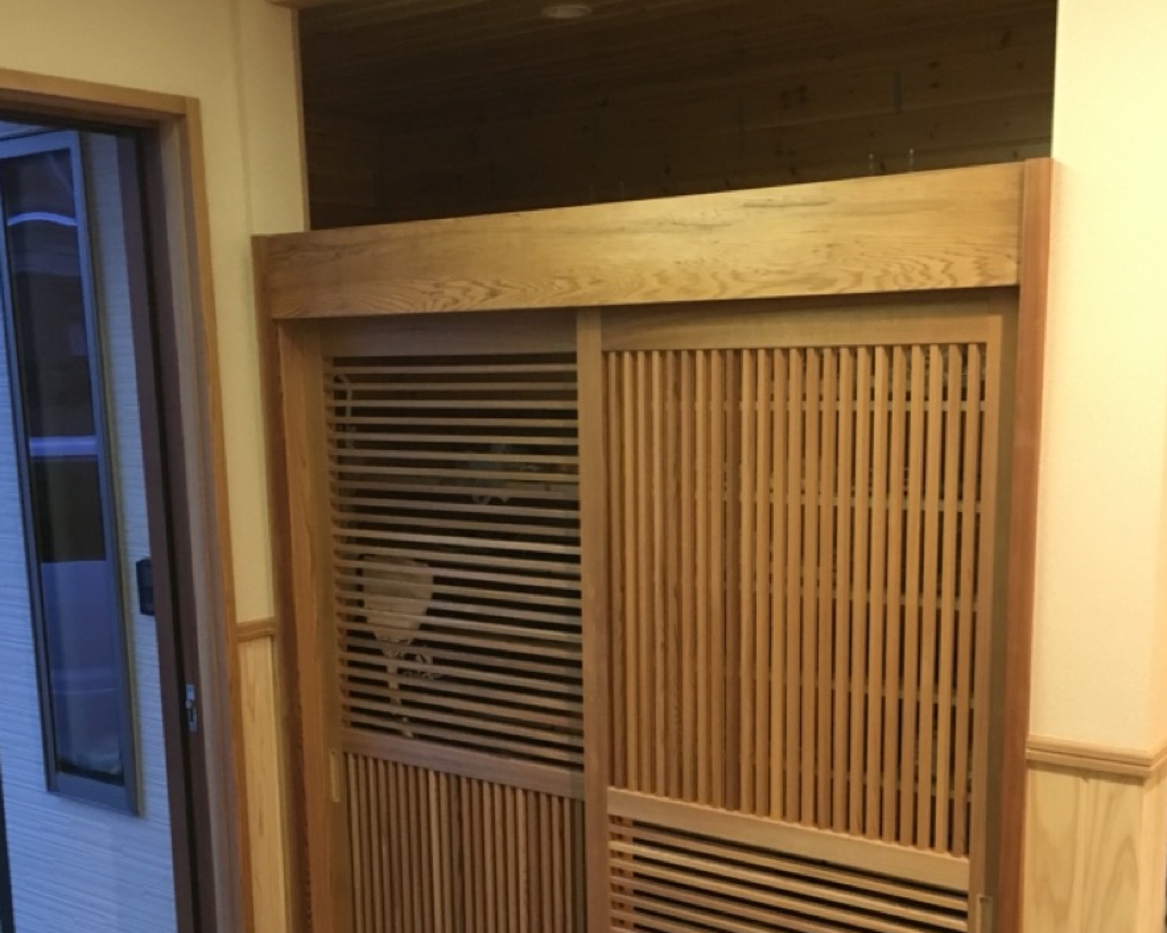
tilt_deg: -10.5
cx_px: 552
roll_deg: +2.7
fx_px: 1416
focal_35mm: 41
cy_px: 623
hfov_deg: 44.8
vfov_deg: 36.1
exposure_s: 1/15
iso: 250
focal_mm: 4.15
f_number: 2.2
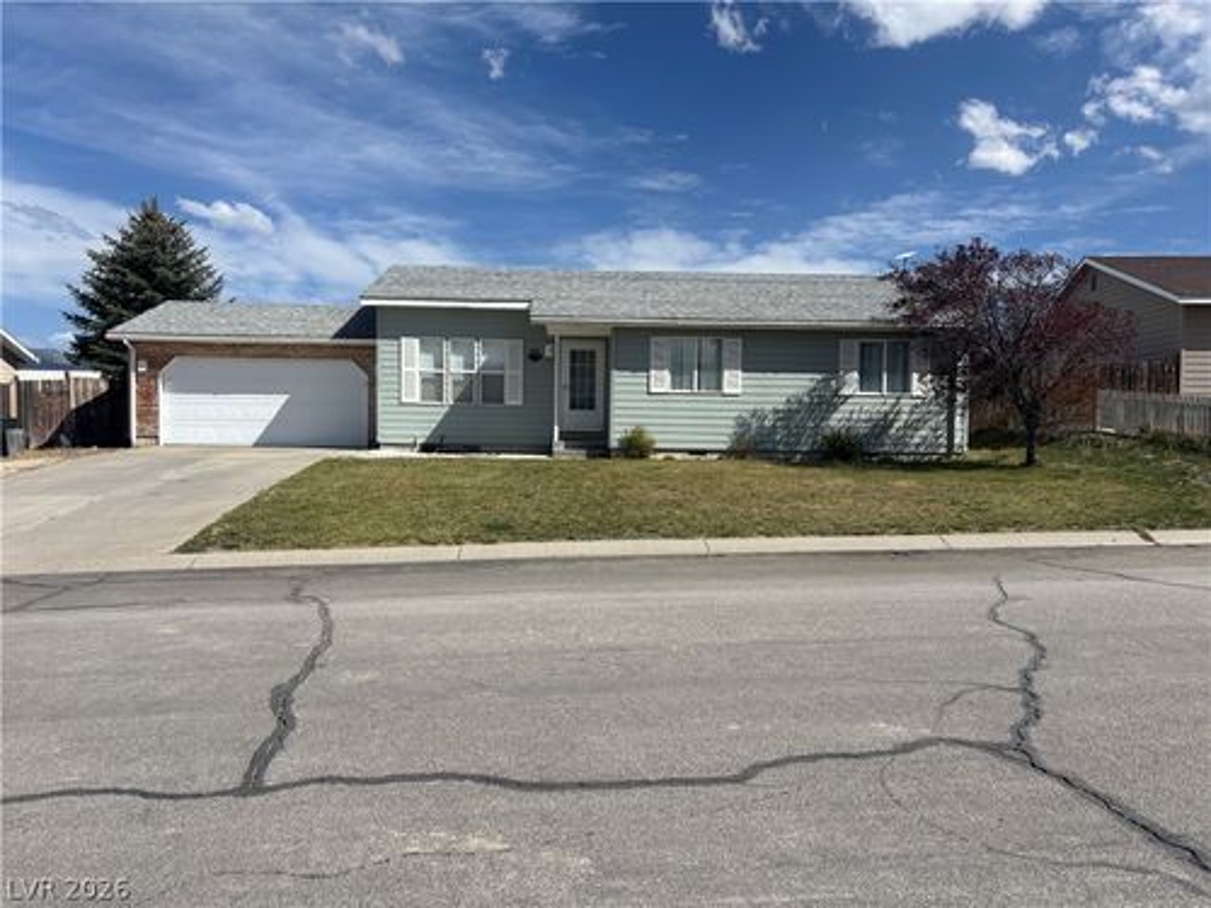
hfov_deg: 67.3
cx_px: 606
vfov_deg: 53.1
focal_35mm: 26
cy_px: 454
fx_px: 910
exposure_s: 1/5076
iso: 50
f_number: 1.6
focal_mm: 5.96
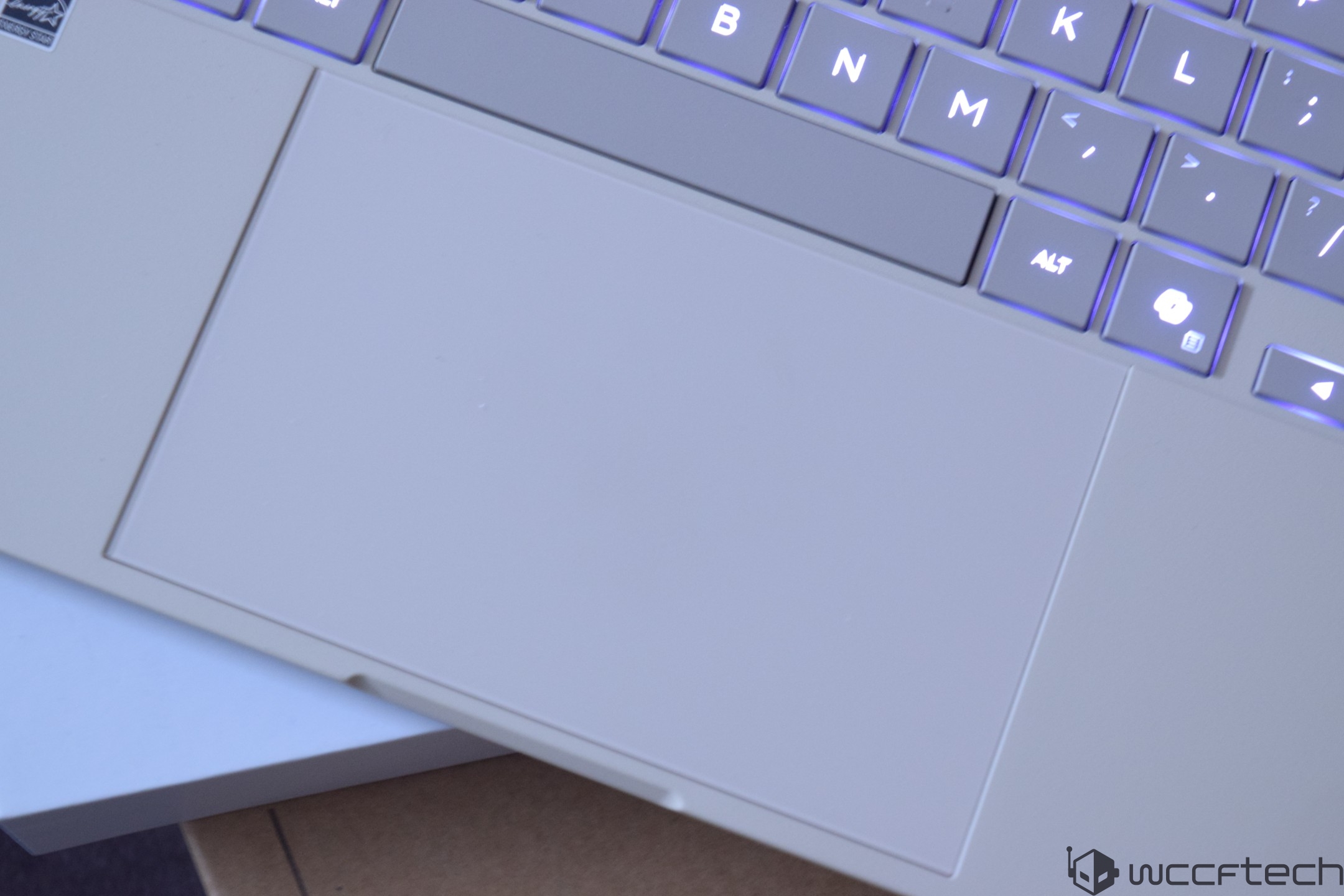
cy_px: 448
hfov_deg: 24.6
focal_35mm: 82
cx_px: 672
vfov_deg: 16.6
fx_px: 3080
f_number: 8
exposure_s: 1/5
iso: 1600
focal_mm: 55
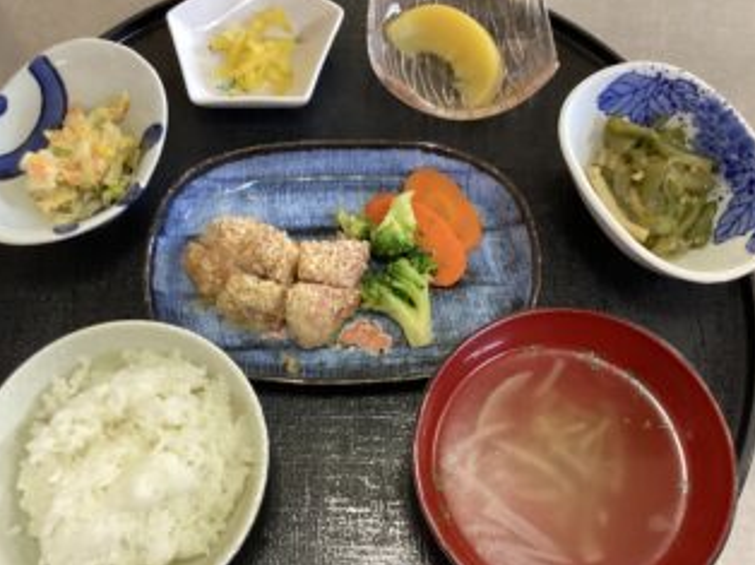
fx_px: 806
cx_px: 350
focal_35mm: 37
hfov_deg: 50.1
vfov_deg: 38.6
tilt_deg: -68.2
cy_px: 292
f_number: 2.4
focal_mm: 3.3
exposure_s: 1/40
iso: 400
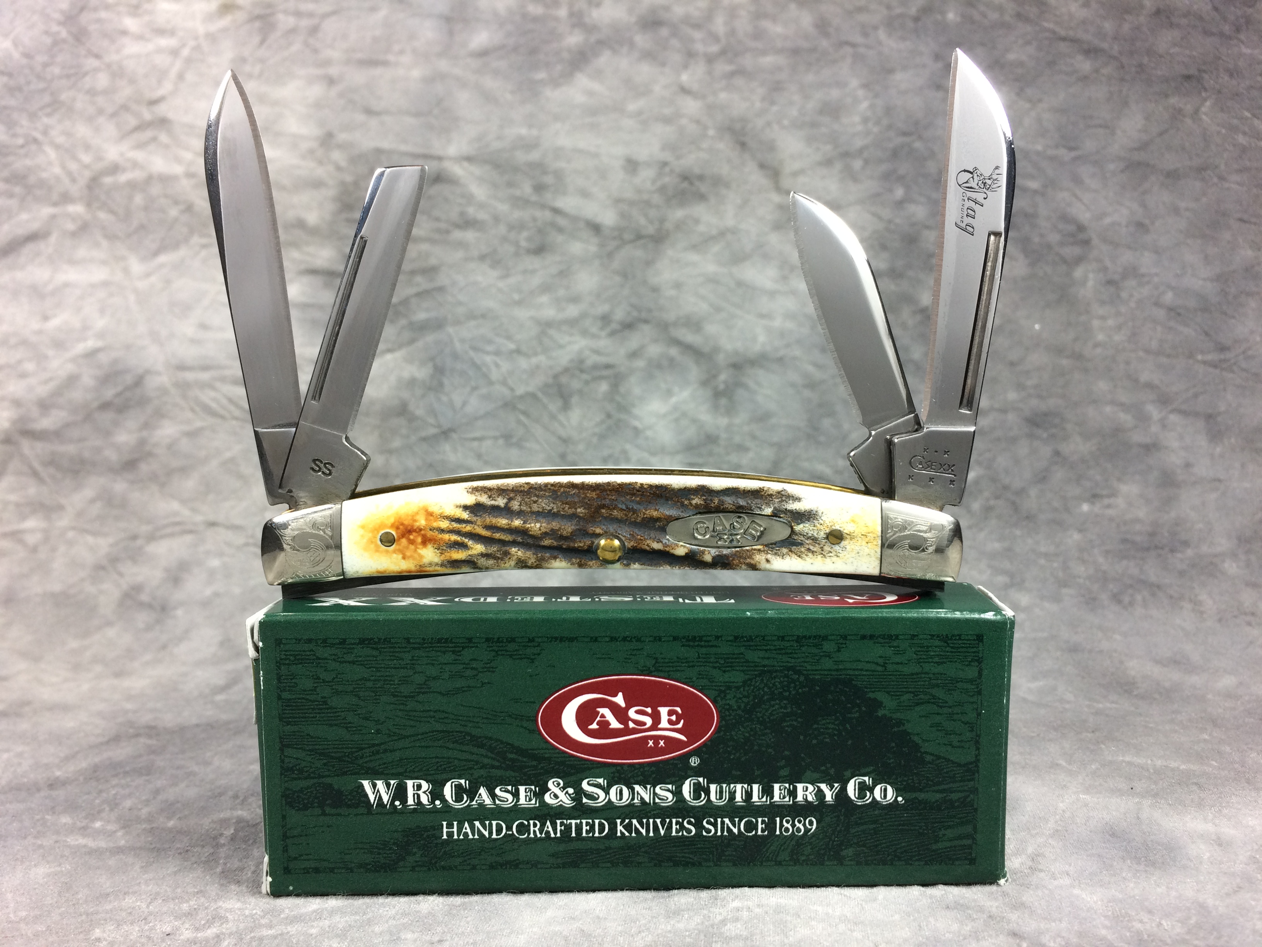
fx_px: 1057
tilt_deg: -6.1
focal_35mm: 29
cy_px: 474
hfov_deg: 61.7
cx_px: 631
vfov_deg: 48.2
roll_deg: +1.3
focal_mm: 4.15
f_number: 2.2
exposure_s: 1/120
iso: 64
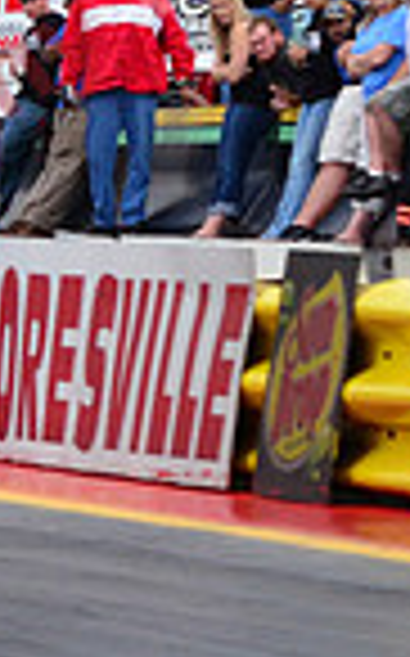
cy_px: 414
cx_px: -451
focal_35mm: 605
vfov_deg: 3.5
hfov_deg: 2.2
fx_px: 10838
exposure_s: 1/1000
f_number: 8
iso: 1000
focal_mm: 100
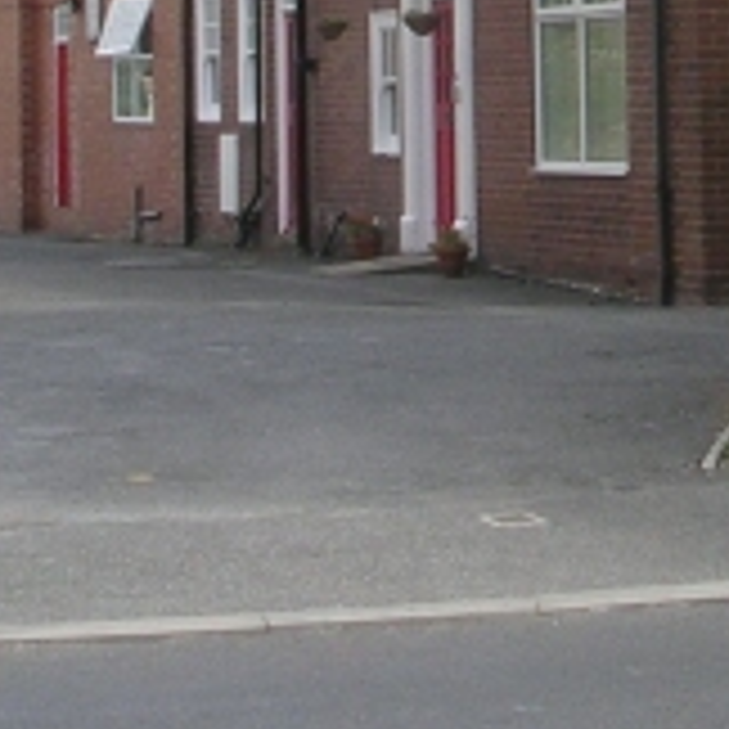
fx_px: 3169
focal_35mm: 133
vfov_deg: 12.5
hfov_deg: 12.9
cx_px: 814
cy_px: -324
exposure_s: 1/174
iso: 50
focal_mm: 5.8
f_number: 5.6
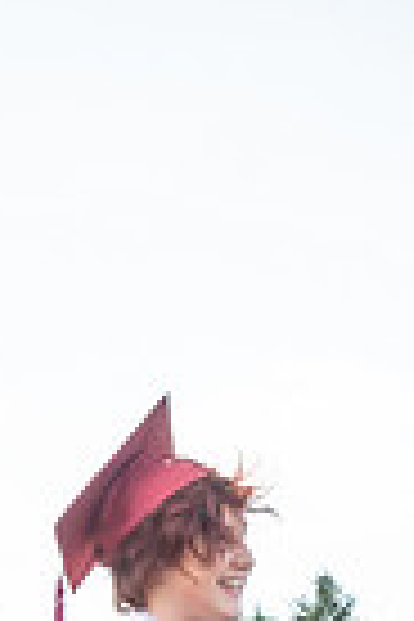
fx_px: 2156
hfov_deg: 11.0
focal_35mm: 125
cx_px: 263
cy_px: 954
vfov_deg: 15.1
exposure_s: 1/500
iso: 200
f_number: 7.1
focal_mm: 17
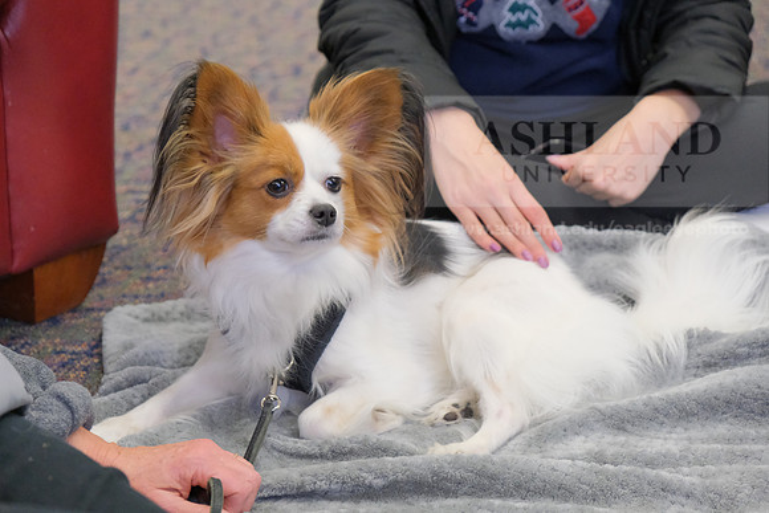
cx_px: 384
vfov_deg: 16.5
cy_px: 256
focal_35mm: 83
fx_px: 1773
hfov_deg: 24.5
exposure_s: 1/125
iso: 5000
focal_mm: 55
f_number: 4
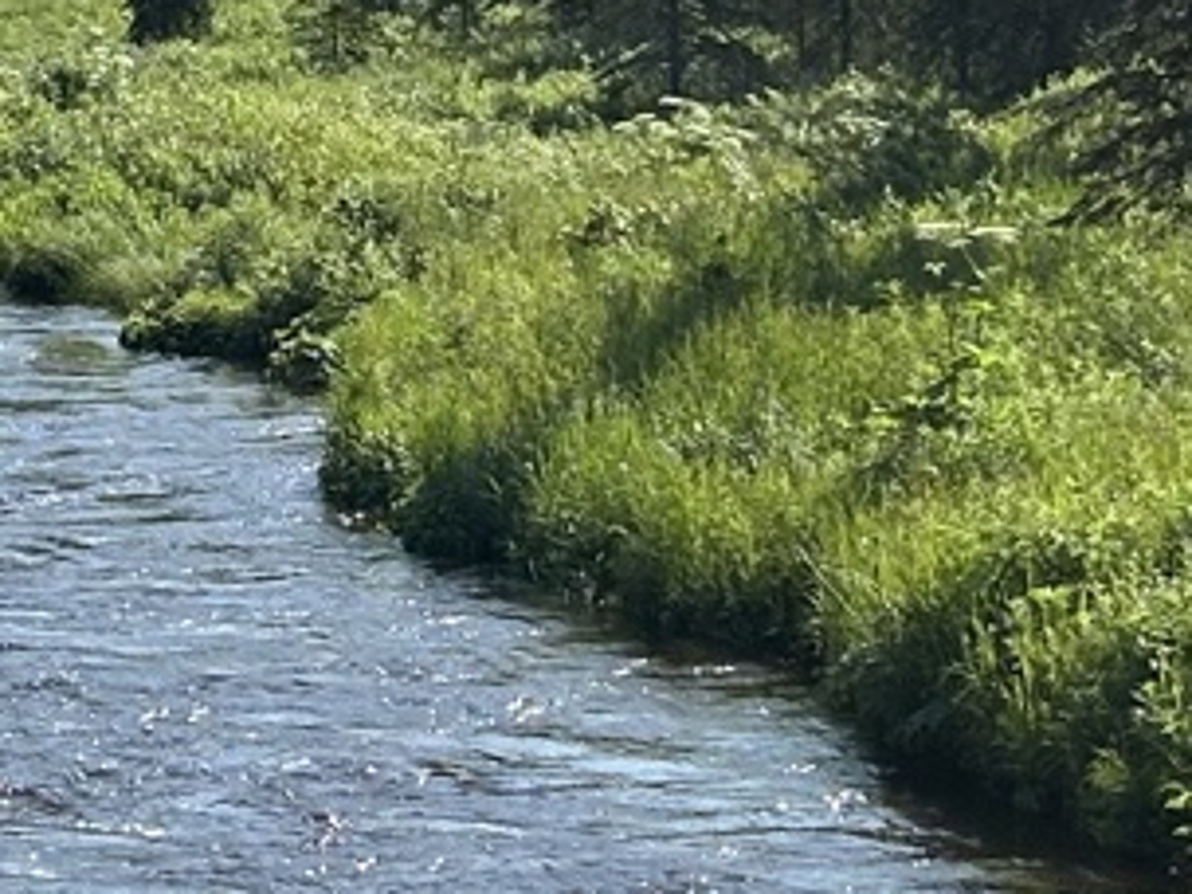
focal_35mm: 154
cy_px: -247
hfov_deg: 11.9
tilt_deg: +1.7
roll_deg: +1.2
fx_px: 5303
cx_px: -886
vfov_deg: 9.5
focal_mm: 5.7
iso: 50
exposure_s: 1/5587
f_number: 1.5
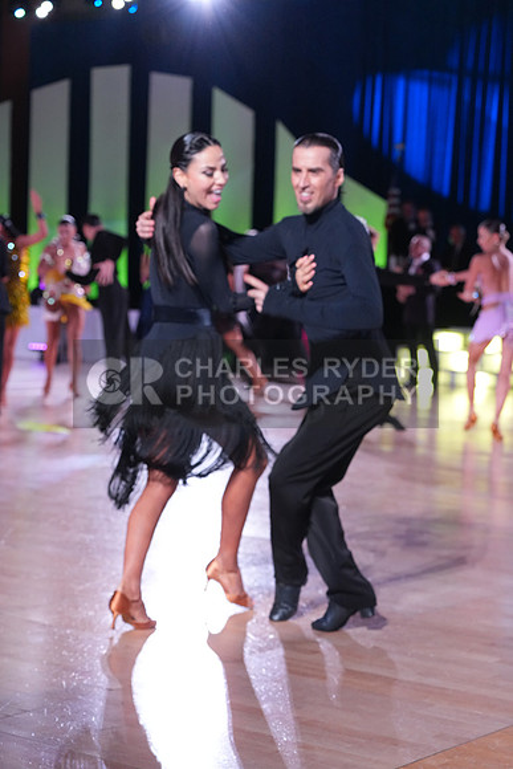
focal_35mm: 74
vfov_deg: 27.3
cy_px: 384
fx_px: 1581
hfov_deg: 18.4
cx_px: 256
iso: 3200
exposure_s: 1/250
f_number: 5
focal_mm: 74
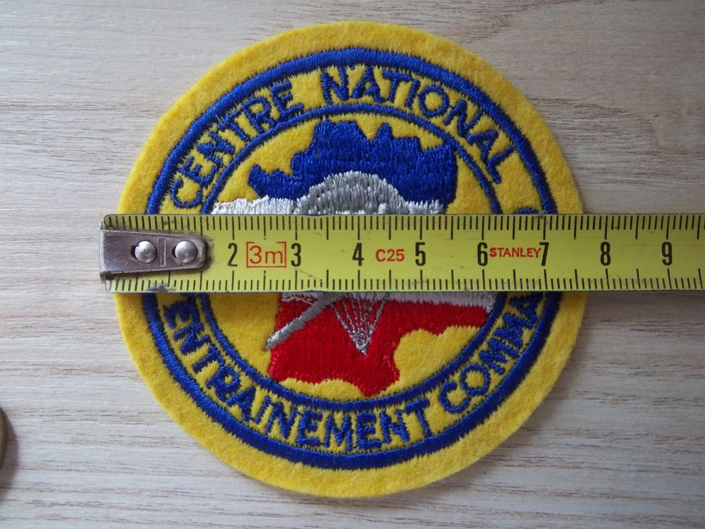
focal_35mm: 28
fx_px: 570
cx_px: 352
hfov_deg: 63.4
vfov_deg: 49.7
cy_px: 264
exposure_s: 1/25
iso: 160
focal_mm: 5.05
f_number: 3.5
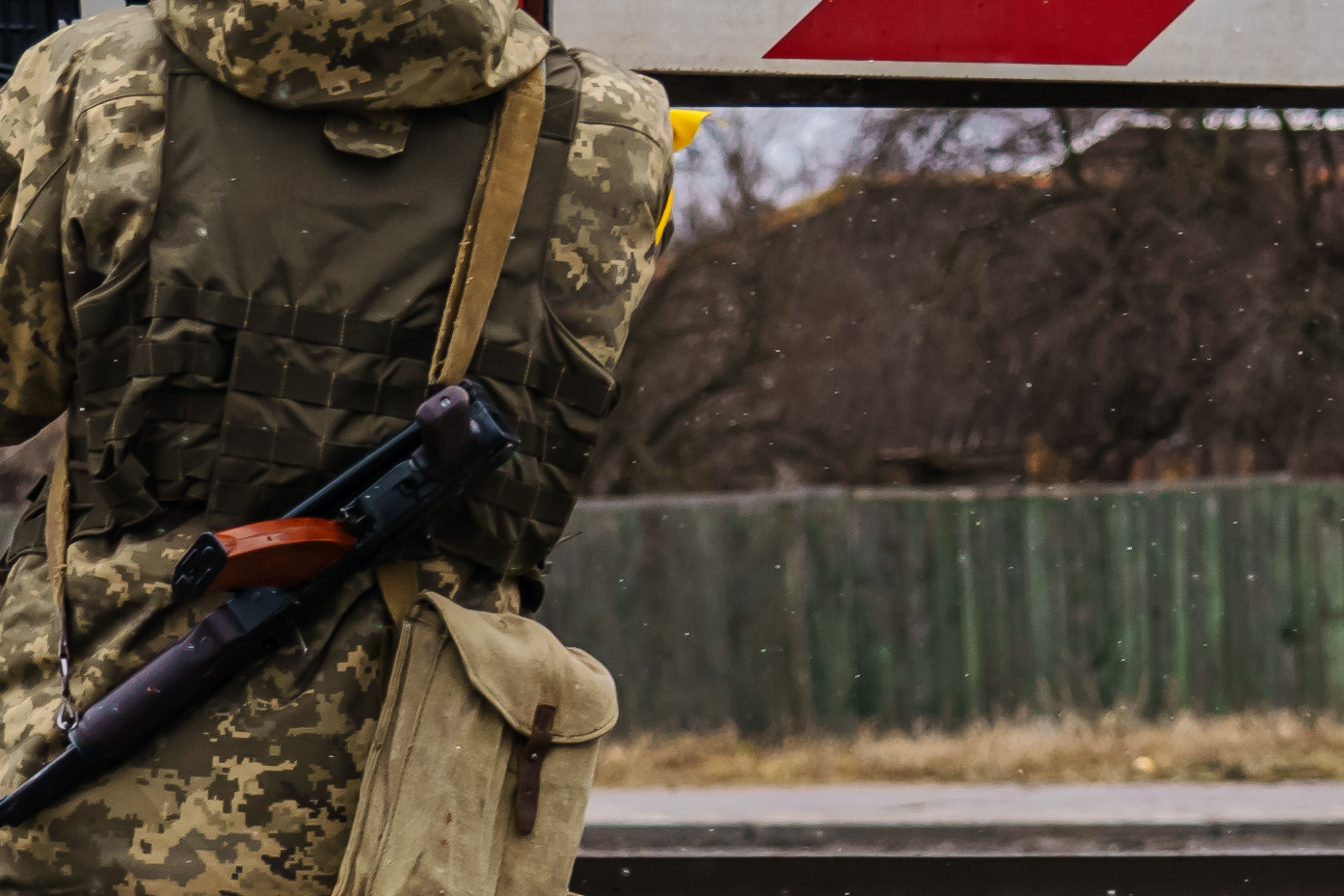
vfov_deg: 6.9
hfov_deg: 10.4
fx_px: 7391
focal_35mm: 198
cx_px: 1005
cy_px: 598
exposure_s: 1/1600
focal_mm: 46
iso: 640
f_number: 4
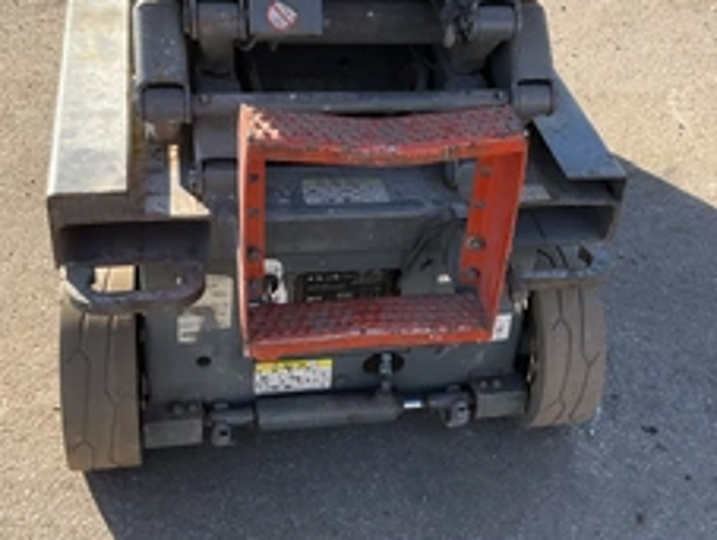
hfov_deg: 37.2
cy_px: 227
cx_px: 442
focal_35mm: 51
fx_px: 1058
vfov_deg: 28.6
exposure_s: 1/642
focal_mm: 3
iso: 25
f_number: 1.8
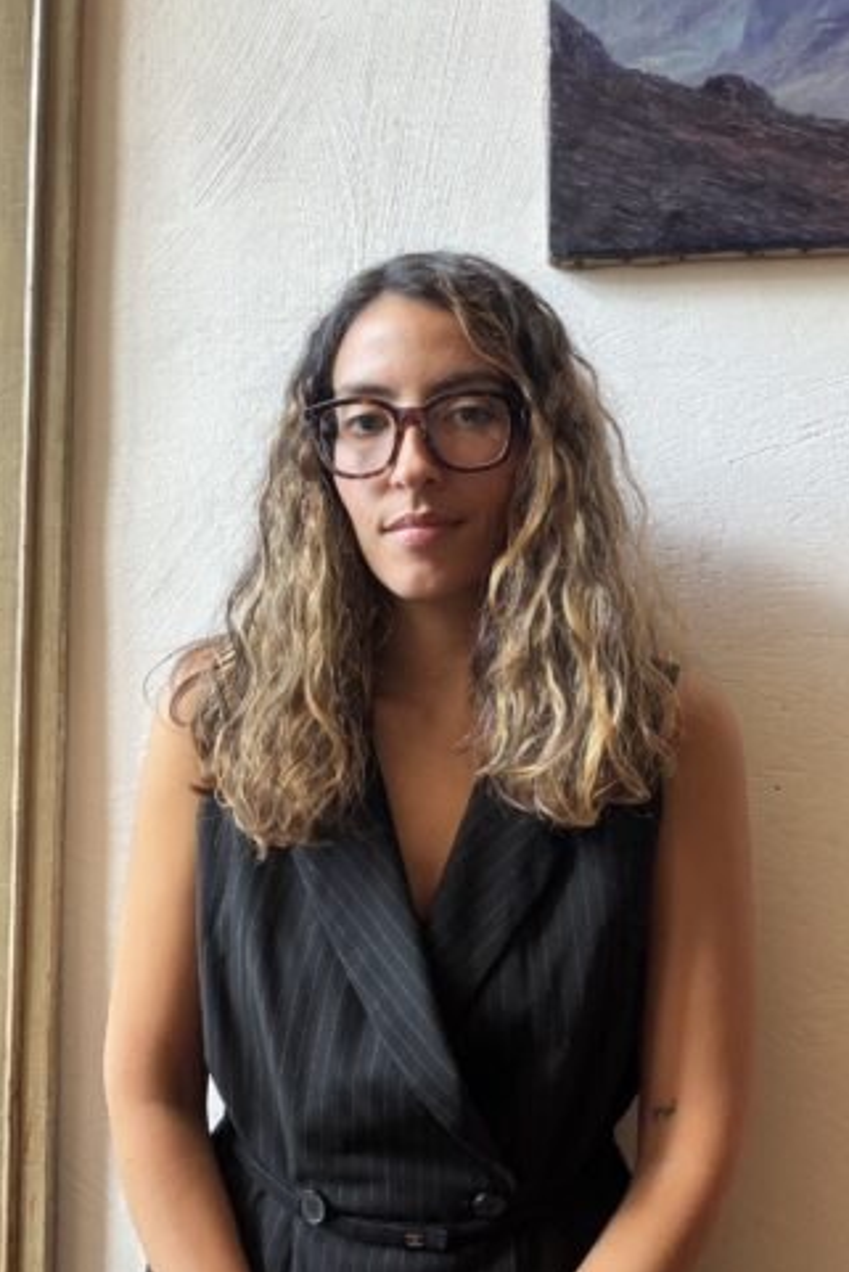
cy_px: 625
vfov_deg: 58.7
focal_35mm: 32
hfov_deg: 41.1
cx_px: 428
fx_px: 1131
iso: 200
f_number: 1.9
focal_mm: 2.71
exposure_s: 1/50
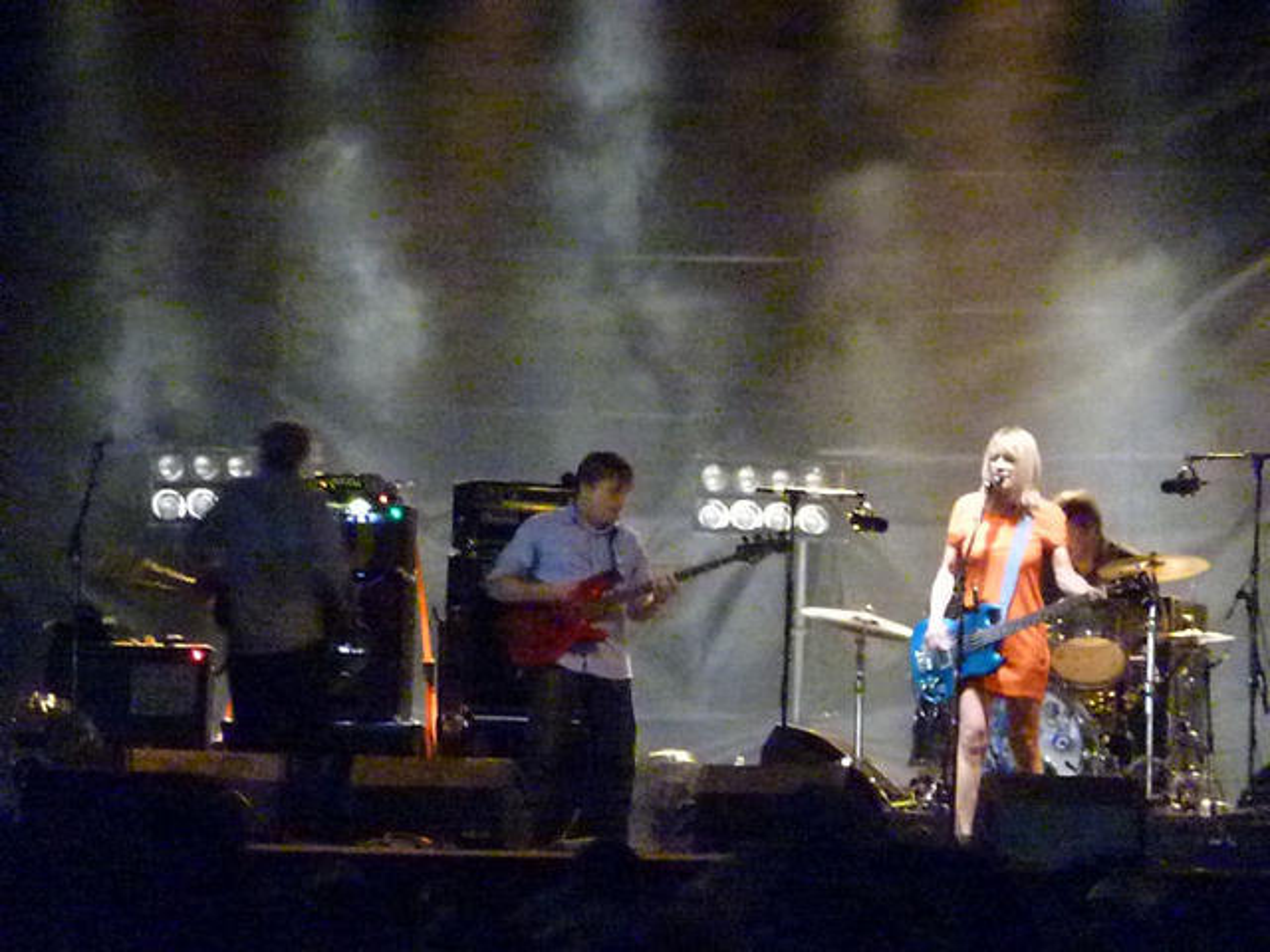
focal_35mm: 384
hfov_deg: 5.2
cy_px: 476
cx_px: 635
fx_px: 14088
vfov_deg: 3.9
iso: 6400
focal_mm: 68.8
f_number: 5.9
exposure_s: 1/10
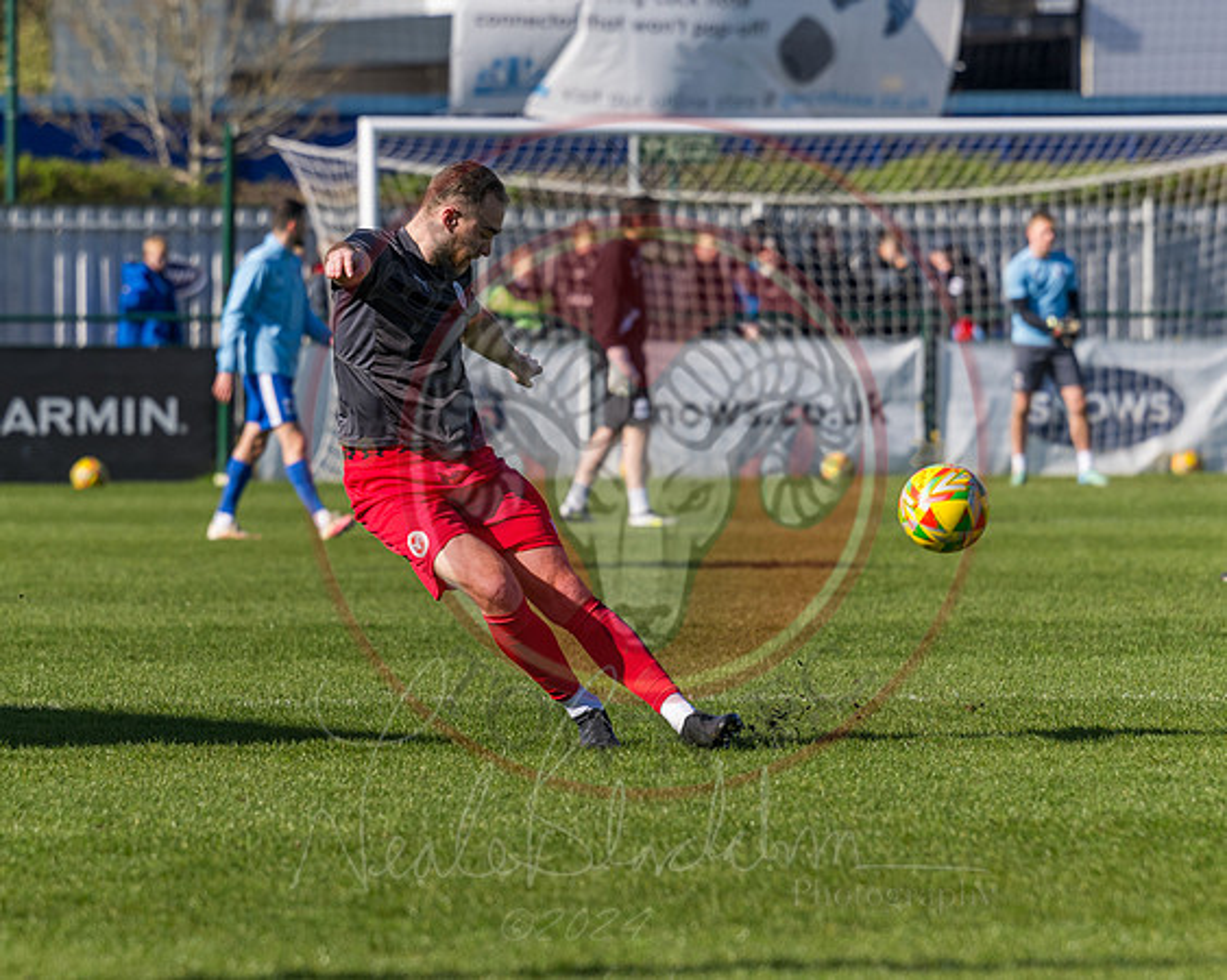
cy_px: 484
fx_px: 13075
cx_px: 499
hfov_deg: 5.4
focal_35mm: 360
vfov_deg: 4.3
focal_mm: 180
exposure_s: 1/2000
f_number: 4
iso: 200
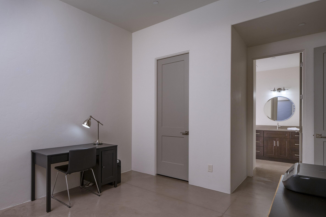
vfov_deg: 61.8
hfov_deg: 83.6
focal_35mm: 20
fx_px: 181
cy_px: 117
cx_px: 144
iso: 200
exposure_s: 1/30
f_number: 7.1
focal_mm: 17
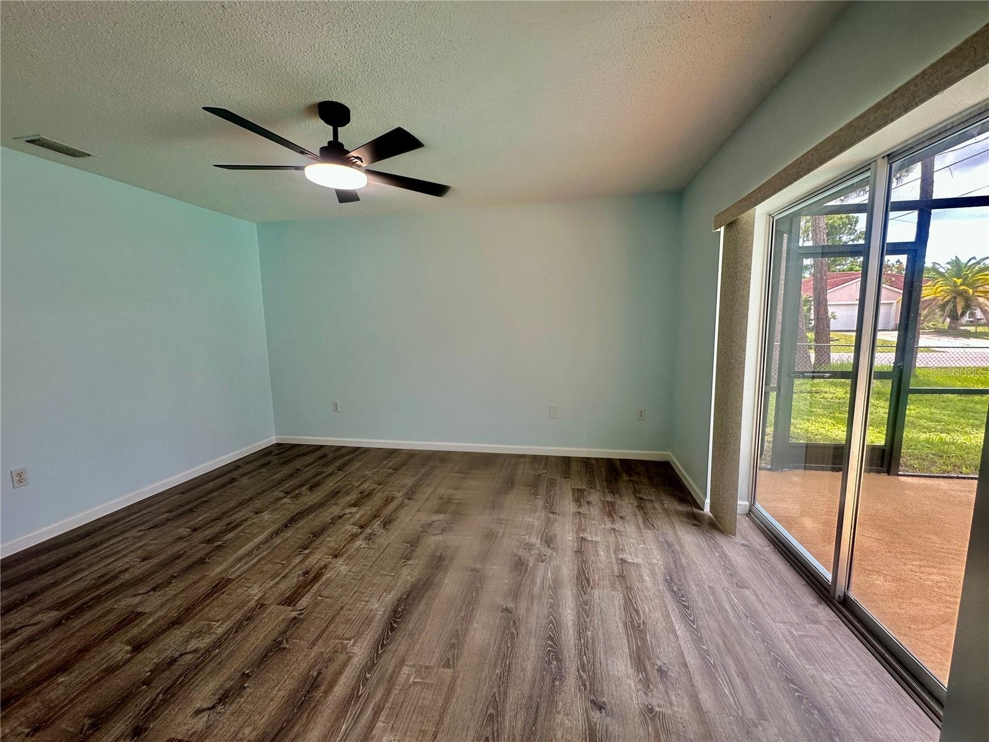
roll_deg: +0.7
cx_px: 494
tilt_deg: -5.8
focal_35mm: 14
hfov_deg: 102.1
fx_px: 400
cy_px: 371
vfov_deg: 85.7
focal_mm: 2.22
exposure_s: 1/99
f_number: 2.2
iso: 50
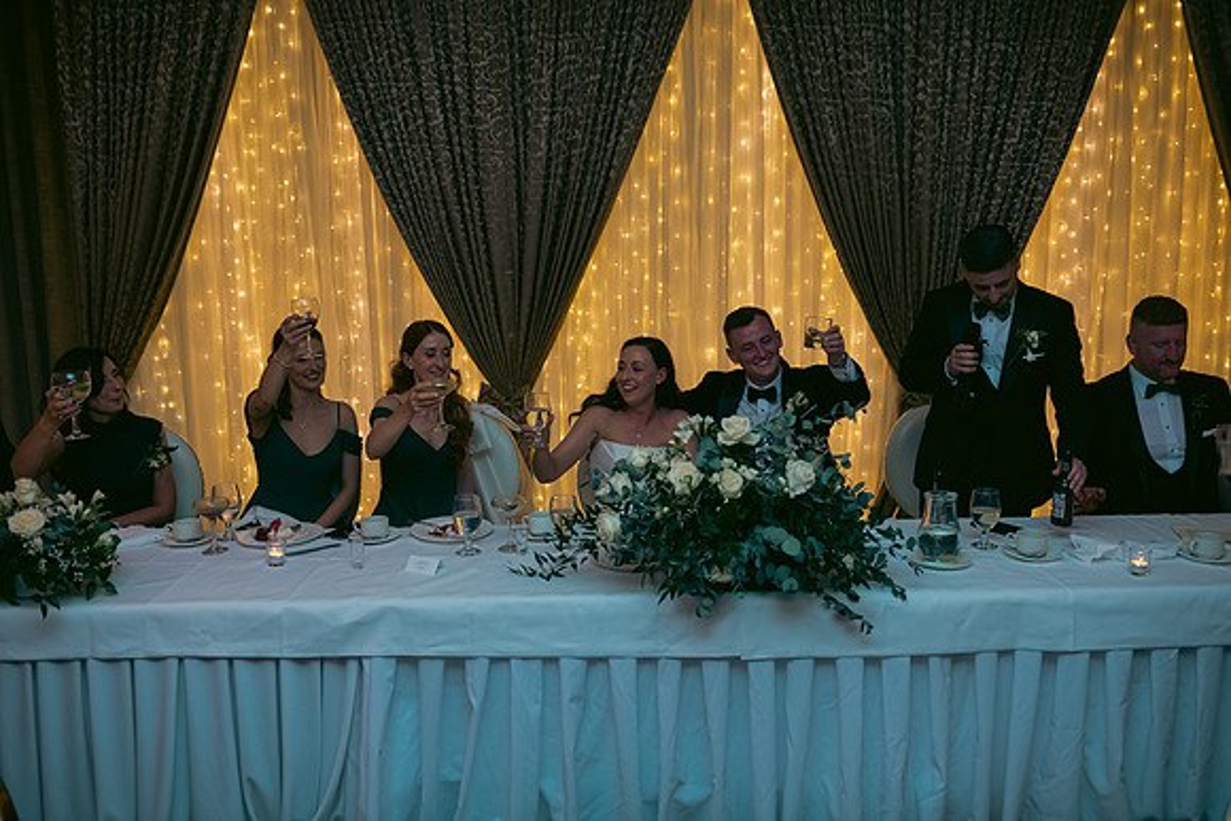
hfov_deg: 60.3
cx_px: 616
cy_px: 410
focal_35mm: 31
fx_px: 1060
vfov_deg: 42.3
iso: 800
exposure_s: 1/160
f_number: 3.5
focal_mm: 31
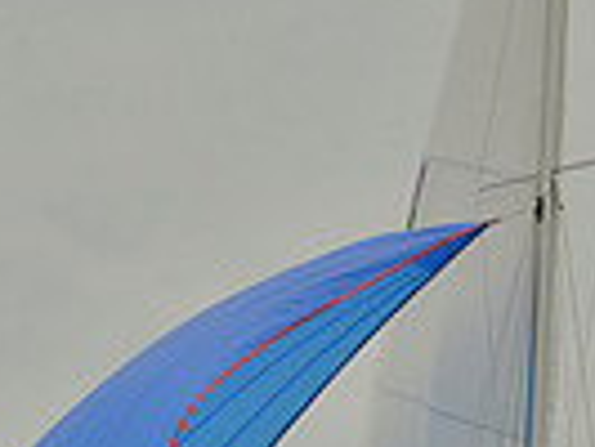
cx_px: 436
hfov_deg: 6.8
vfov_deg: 4.9
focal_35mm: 293
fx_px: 5041
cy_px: 1234
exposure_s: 1/1250
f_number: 11
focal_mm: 70
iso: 400
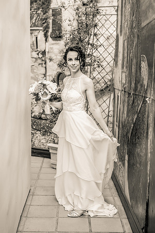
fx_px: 355
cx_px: 78
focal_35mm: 55
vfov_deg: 36.2
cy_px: 116
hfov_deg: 24.6
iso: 320
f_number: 2.5
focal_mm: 55
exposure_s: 1/500
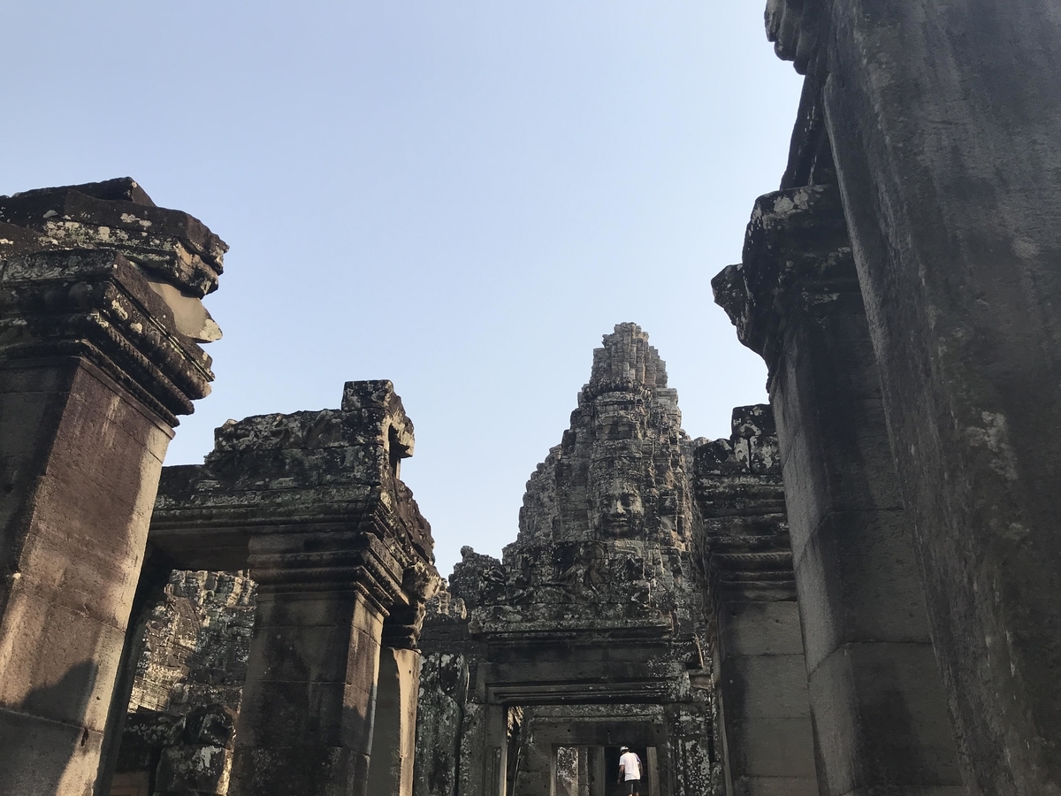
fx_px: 858
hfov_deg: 63.4
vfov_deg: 49.7
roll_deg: -0.3
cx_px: 530
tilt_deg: +28.0
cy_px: 398
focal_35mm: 28
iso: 20
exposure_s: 1/2336
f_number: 1.8
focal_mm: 3.99
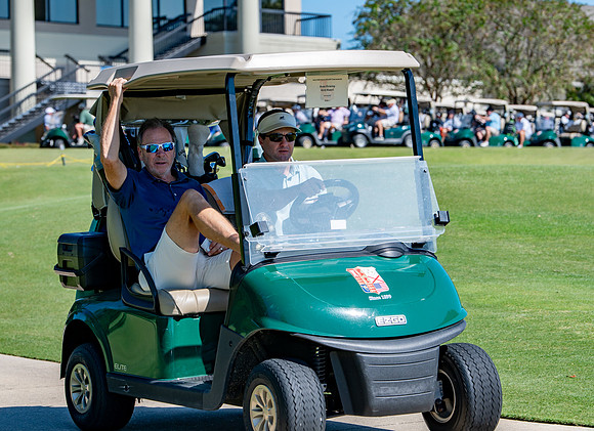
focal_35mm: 147
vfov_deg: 9.8
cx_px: 303
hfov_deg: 13.5
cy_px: 174
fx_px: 2502
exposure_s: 1/640
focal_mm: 112
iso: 125
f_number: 5
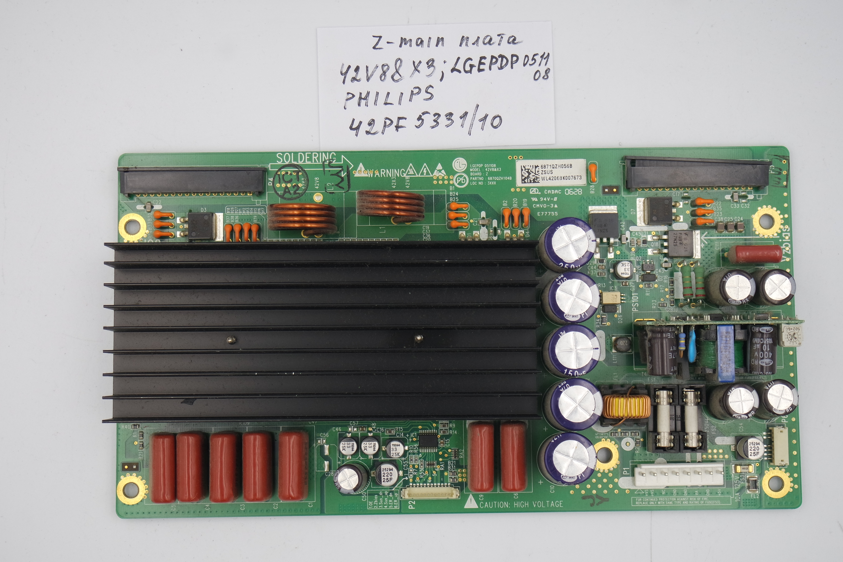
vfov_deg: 23.8
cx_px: 442
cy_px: 275
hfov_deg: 35.0
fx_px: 1335
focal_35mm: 57
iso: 200
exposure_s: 1/100
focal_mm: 20
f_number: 5
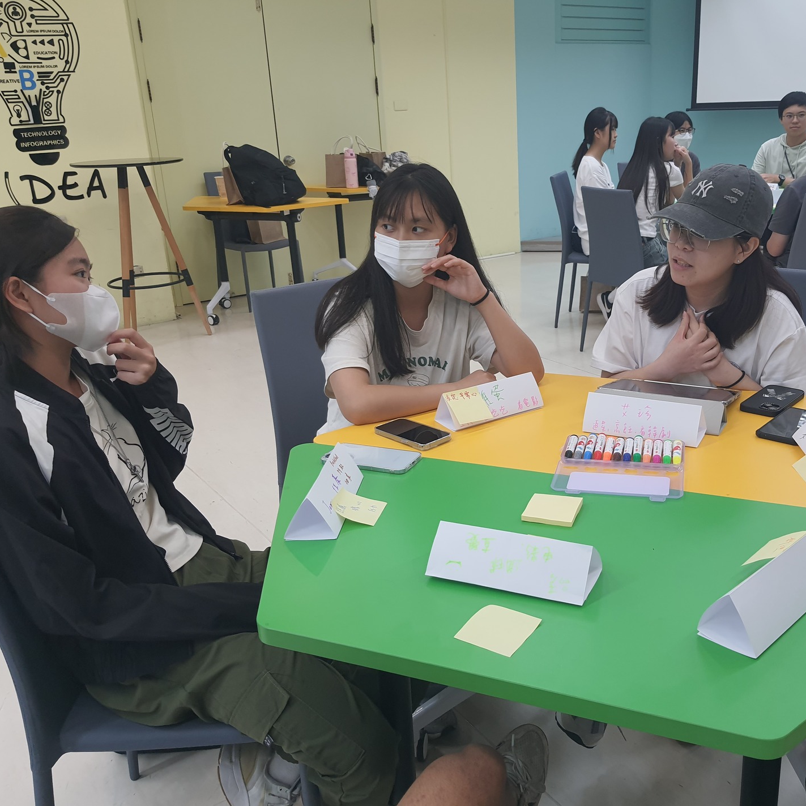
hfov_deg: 51.8
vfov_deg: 52.5
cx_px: 518
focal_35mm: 31
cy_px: 399
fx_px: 817
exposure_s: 1/120
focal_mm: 4.32
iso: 80
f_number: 1.7
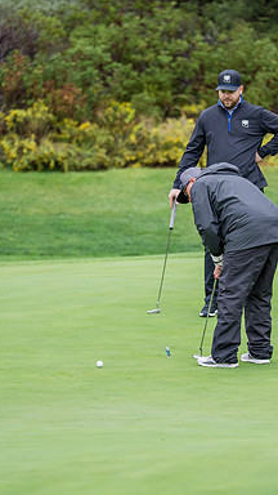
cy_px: 247
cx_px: 158
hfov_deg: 4.2
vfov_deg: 7.4
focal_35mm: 291
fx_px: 3813
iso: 500
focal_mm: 183.9
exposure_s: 1/1250
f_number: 2.8
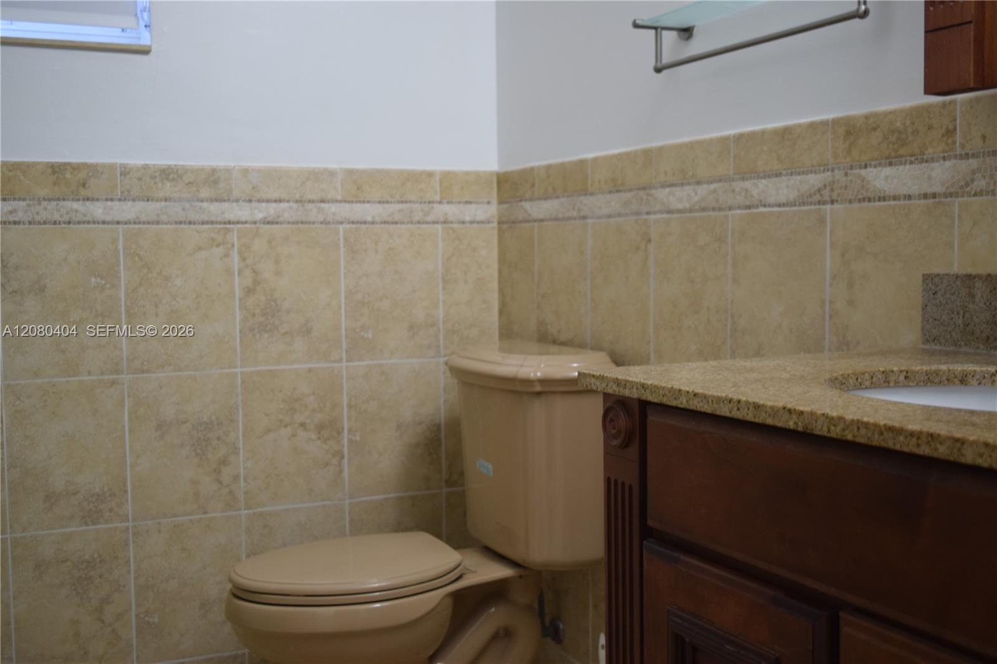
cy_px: 332
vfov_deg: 33.0
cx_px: 498
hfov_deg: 47.9
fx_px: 1121
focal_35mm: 40
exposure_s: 1/60
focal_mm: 27
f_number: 4
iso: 400
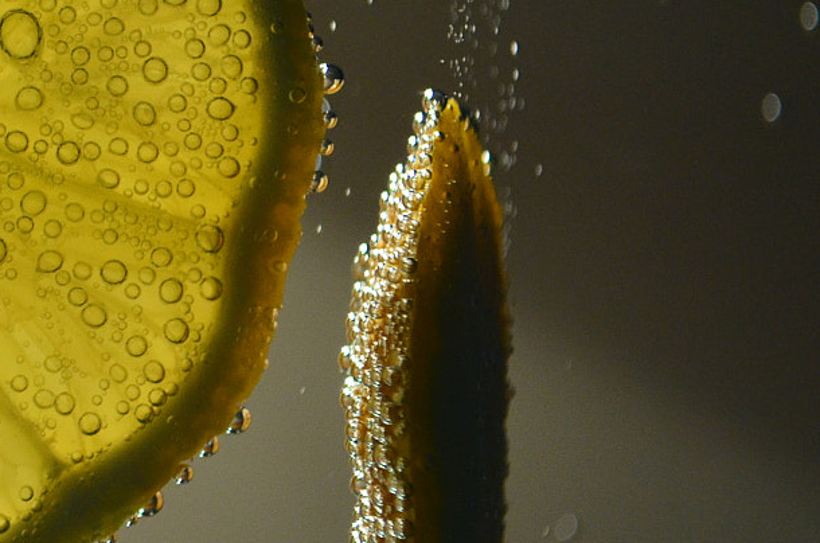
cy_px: 100
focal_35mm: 173
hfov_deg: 11.6
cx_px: -191
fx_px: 3932
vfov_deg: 7.9
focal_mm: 44
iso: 1000
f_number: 5.3
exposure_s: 1/200
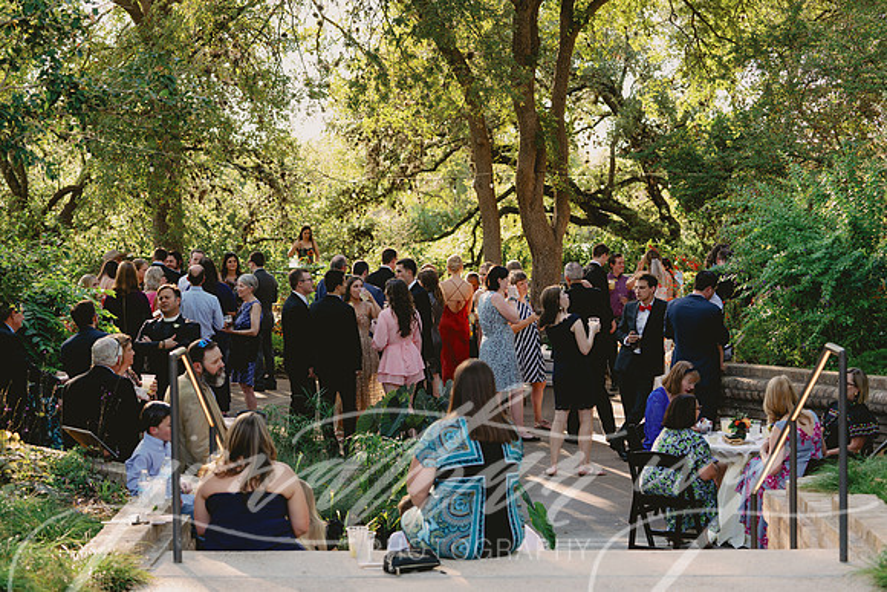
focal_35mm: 70
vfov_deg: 19.5
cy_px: 296
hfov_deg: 28.8
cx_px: 444
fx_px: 1725
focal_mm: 70
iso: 250
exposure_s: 1/100
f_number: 4
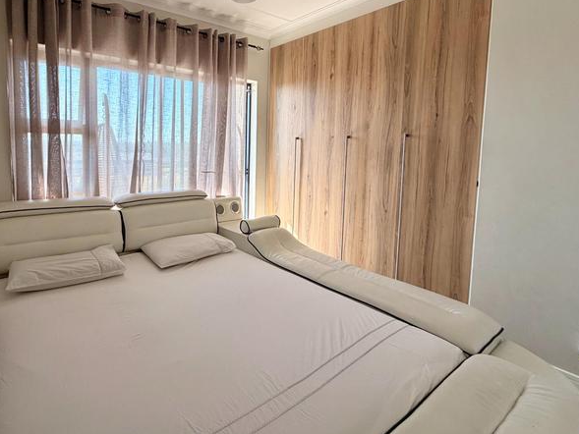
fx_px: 318
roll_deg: +0.1
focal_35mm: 19
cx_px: 216
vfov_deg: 68.0
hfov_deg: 83.0
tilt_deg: -3.3
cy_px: 172
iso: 80
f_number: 2.2
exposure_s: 1/121
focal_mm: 2.22
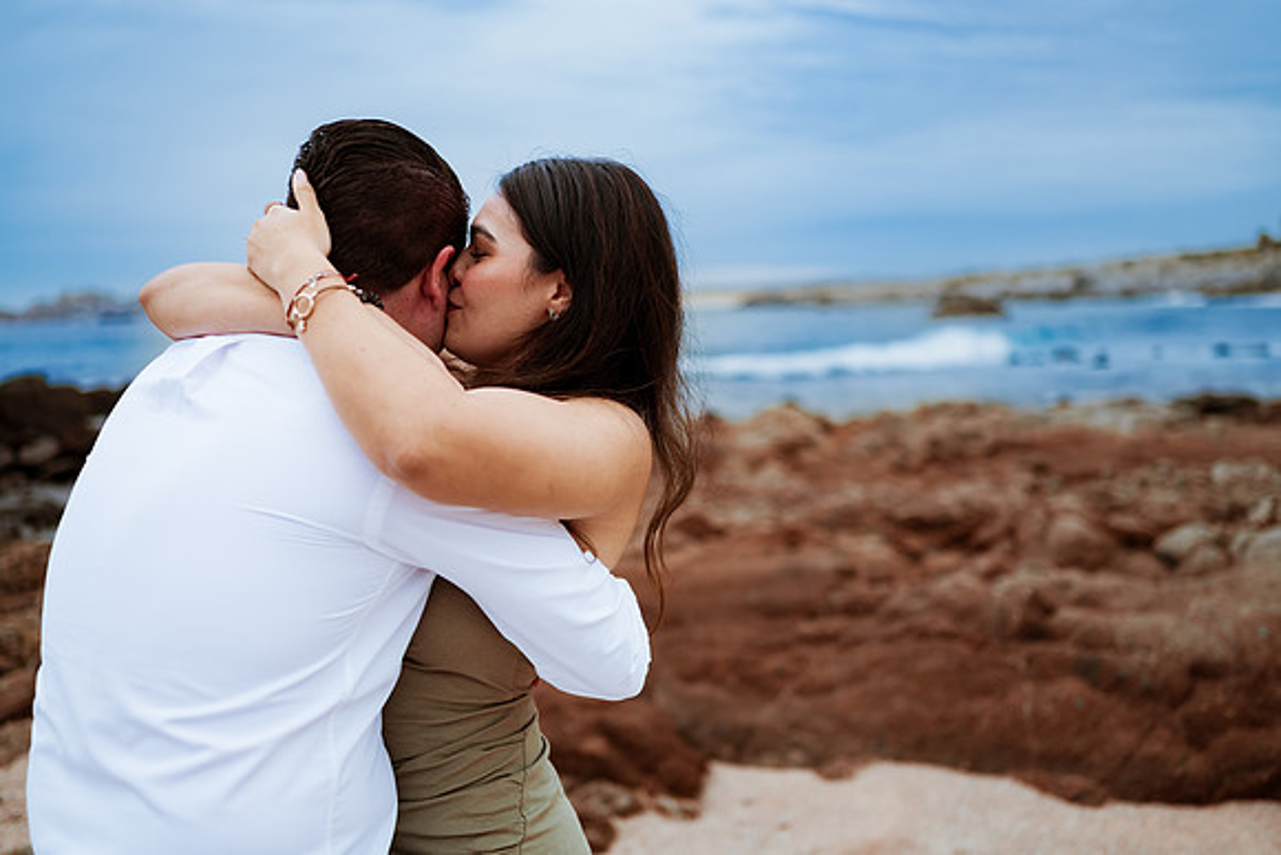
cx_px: 640
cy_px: 428
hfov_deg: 54.4
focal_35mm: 35
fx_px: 1246
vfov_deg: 37.9
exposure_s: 1/800
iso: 80
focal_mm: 35
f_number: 1.8
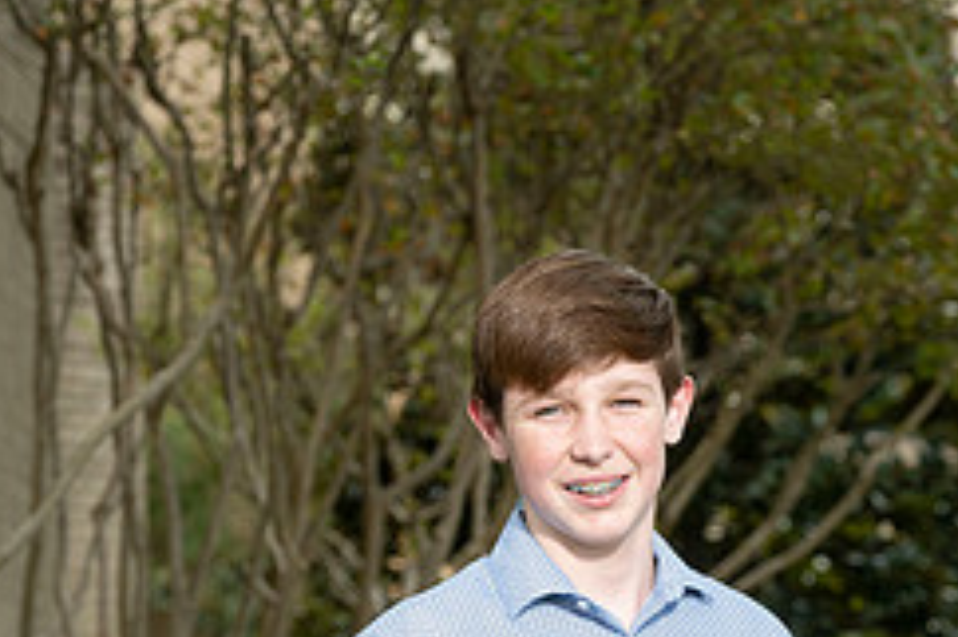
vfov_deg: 7.2
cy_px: 783
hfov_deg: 10.8
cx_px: 570
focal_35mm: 190
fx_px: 5053
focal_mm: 102
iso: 400
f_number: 6.3
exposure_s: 1/250
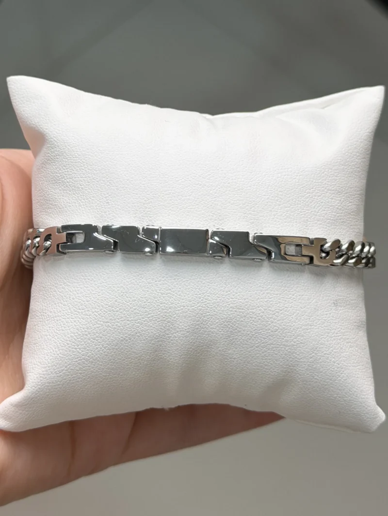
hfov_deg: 30.3
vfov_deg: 39.6
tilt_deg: -55.2
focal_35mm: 48
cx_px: 194
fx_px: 717
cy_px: 258
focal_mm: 6.76
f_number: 1.78
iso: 64
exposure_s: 1/490
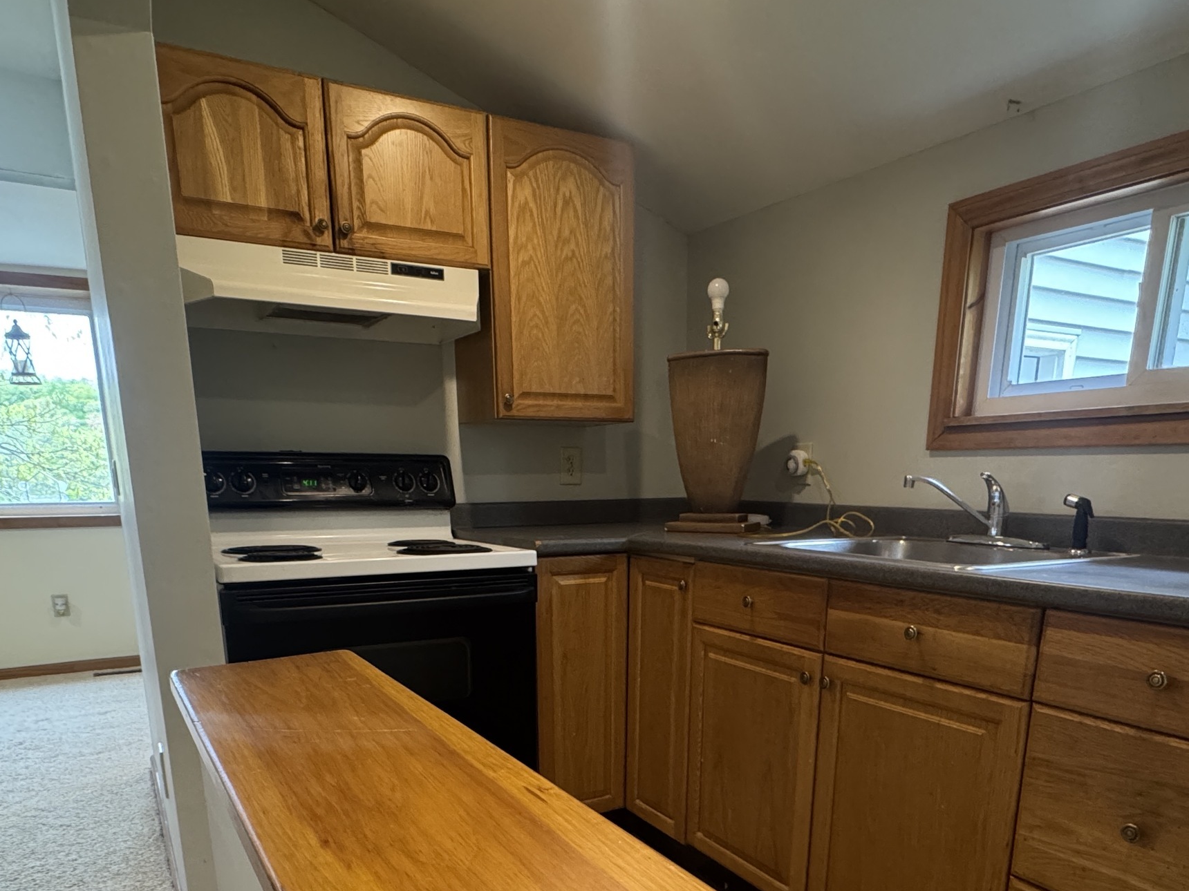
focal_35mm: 25
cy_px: 700
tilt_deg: -15.5
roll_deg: +0.0
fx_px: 859
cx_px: 592
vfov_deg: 51.8
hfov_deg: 69.4
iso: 500
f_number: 2.2
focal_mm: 2.22
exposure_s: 1/60
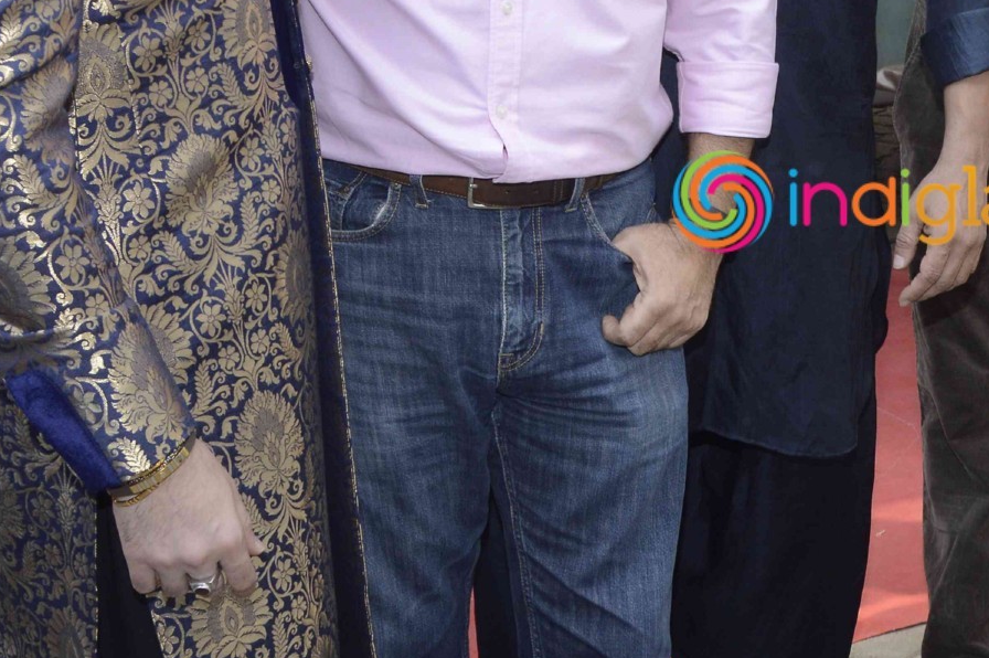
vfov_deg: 19.1
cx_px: 942
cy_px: -73
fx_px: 1867
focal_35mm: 68
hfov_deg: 28.2
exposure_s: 1/160
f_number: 9
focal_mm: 18
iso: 400
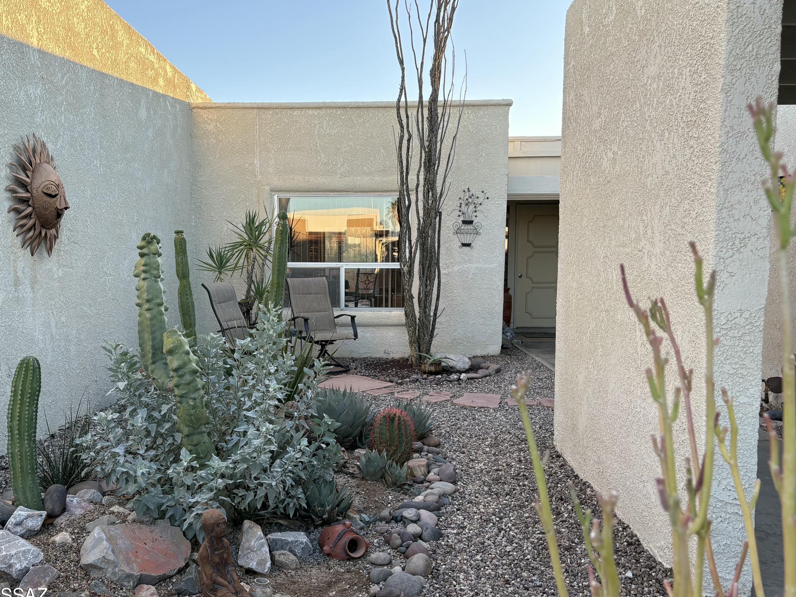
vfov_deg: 48.2
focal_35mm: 29
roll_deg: +0.4
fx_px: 667
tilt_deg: -5.8
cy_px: 292
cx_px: 358
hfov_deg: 61.5
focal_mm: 5.96
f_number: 1.6
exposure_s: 1/350
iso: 64
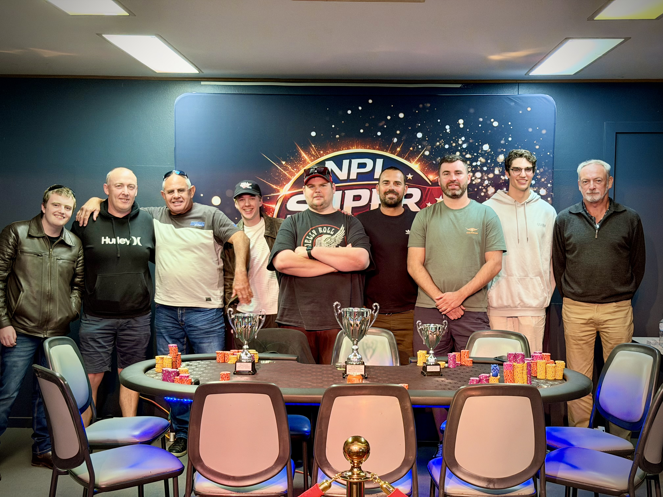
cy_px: 248
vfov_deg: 30.3
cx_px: 332
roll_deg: -0.2
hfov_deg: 39.7
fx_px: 919
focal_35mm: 48
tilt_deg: -1.9
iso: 250
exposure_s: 1/33
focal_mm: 6.76
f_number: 1.78
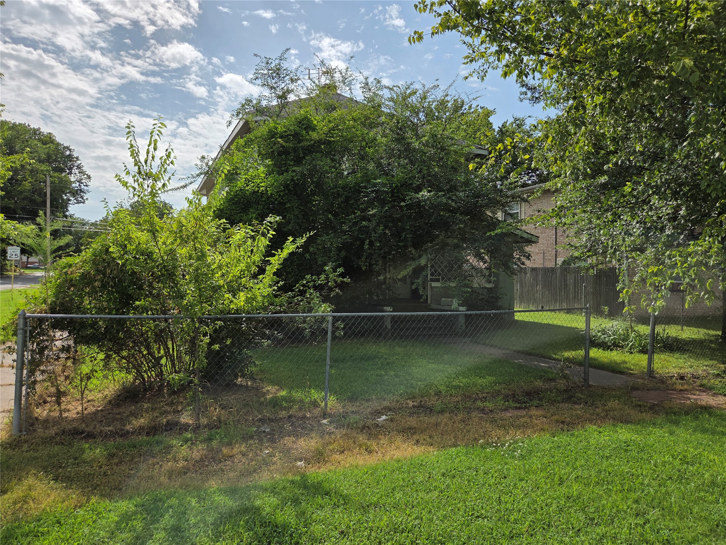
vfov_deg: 58.9
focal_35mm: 23
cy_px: 272
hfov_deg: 73.9
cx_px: 363
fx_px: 482
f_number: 1.8
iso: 80
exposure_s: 1/7891
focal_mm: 5.4
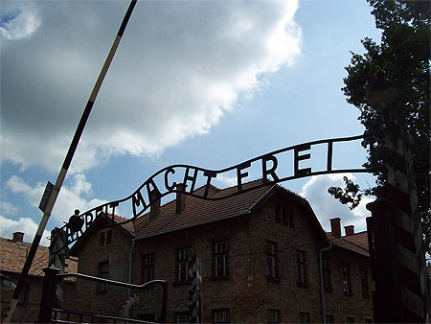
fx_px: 448
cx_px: 216
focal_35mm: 36
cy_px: 162
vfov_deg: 39.7
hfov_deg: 51.3
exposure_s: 1/1401
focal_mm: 6
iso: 80
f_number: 4.8
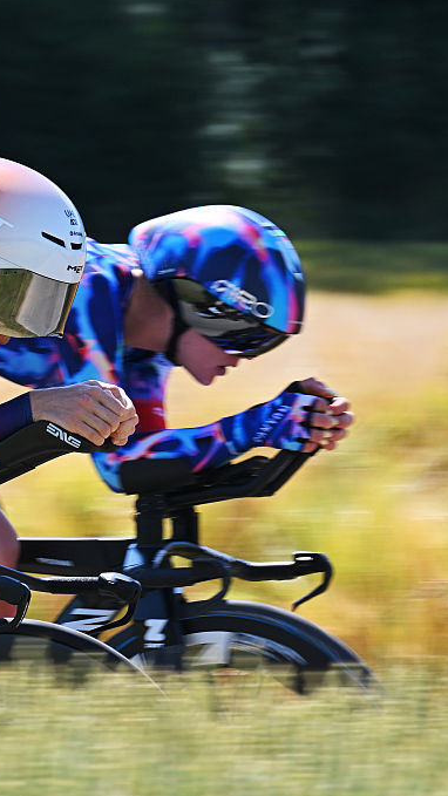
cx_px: -111
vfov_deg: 4.6
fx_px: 10009
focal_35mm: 474
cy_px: 397
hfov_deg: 2.6
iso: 250
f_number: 11
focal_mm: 200
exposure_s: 1/250
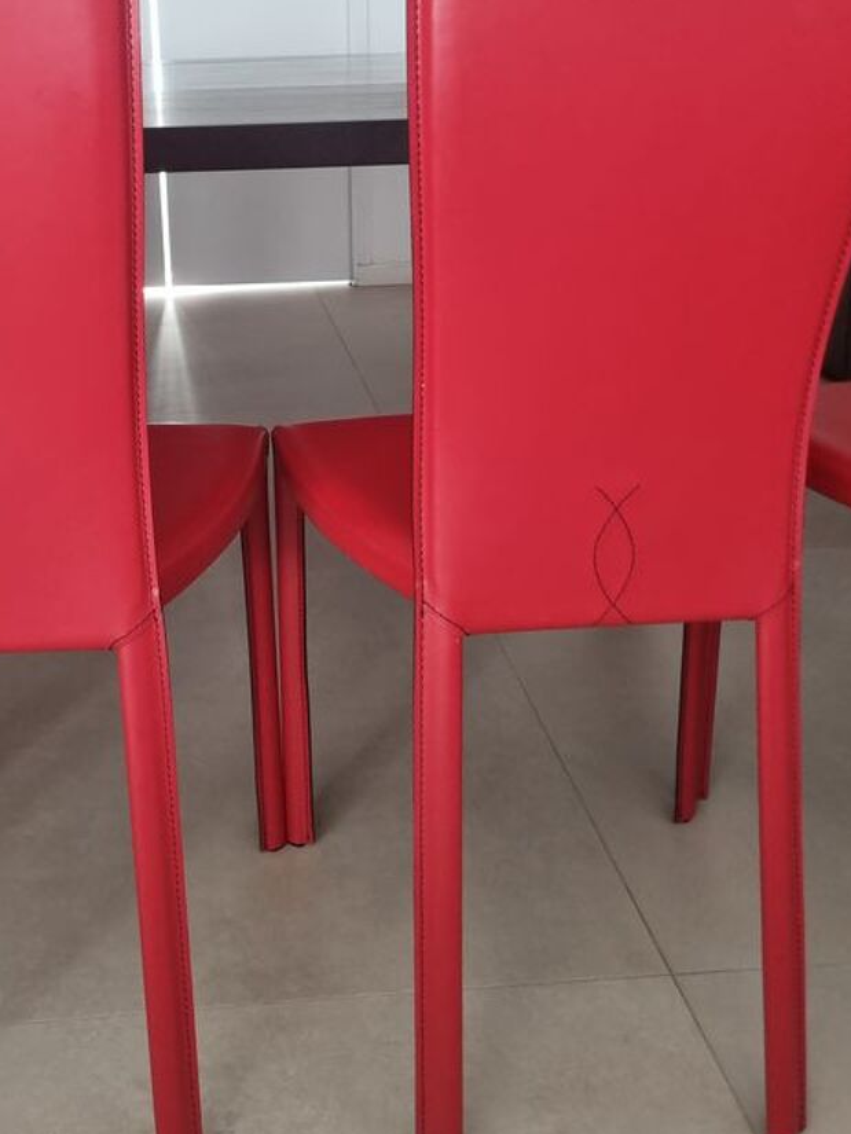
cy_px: 450
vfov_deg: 44.5
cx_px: 291
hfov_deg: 34.1
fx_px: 1376
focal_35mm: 42
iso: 200
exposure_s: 1/100
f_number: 1.8
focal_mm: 5.4
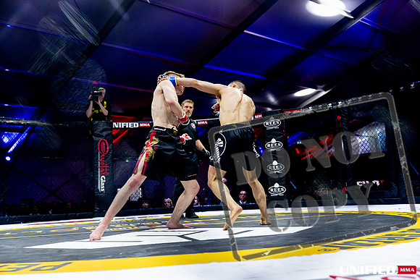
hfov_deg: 51.9
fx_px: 432
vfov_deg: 36.0
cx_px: 210
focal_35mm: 37
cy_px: 140
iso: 3200
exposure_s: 1/1250
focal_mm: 37
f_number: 2.8
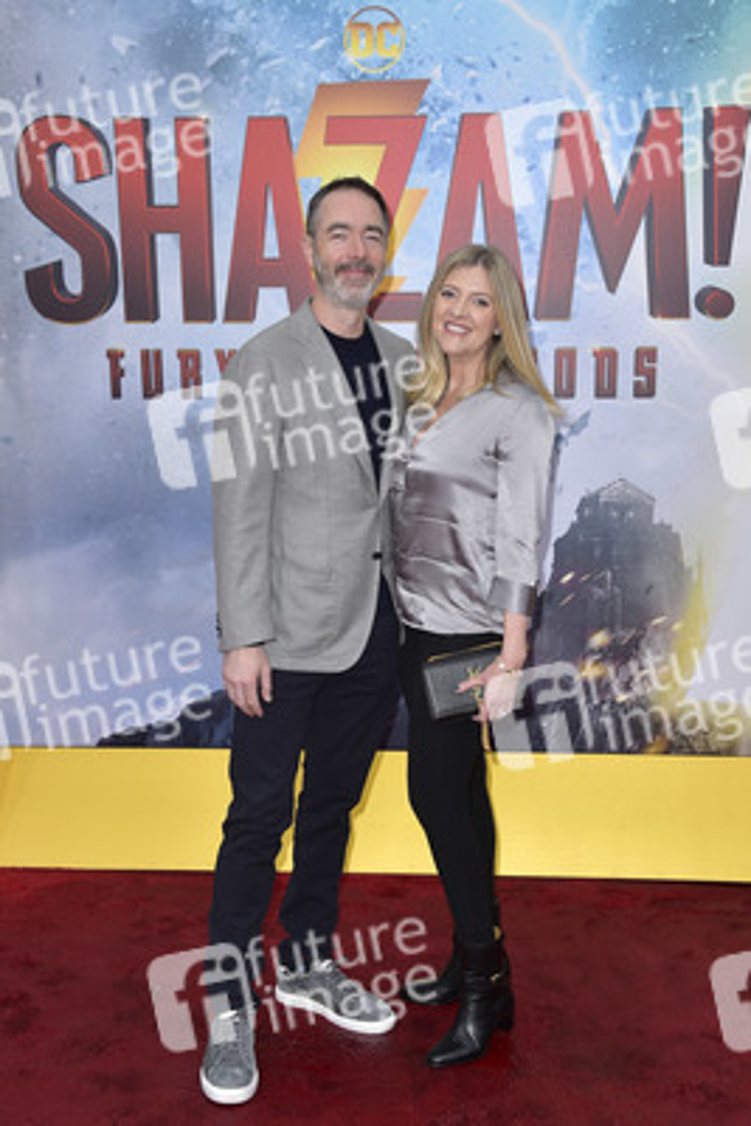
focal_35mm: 45
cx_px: 376
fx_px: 1407
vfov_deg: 43.6
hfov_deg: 29.9
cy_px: 563
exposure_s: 1/250
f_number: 6.3
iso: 320
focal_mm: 45
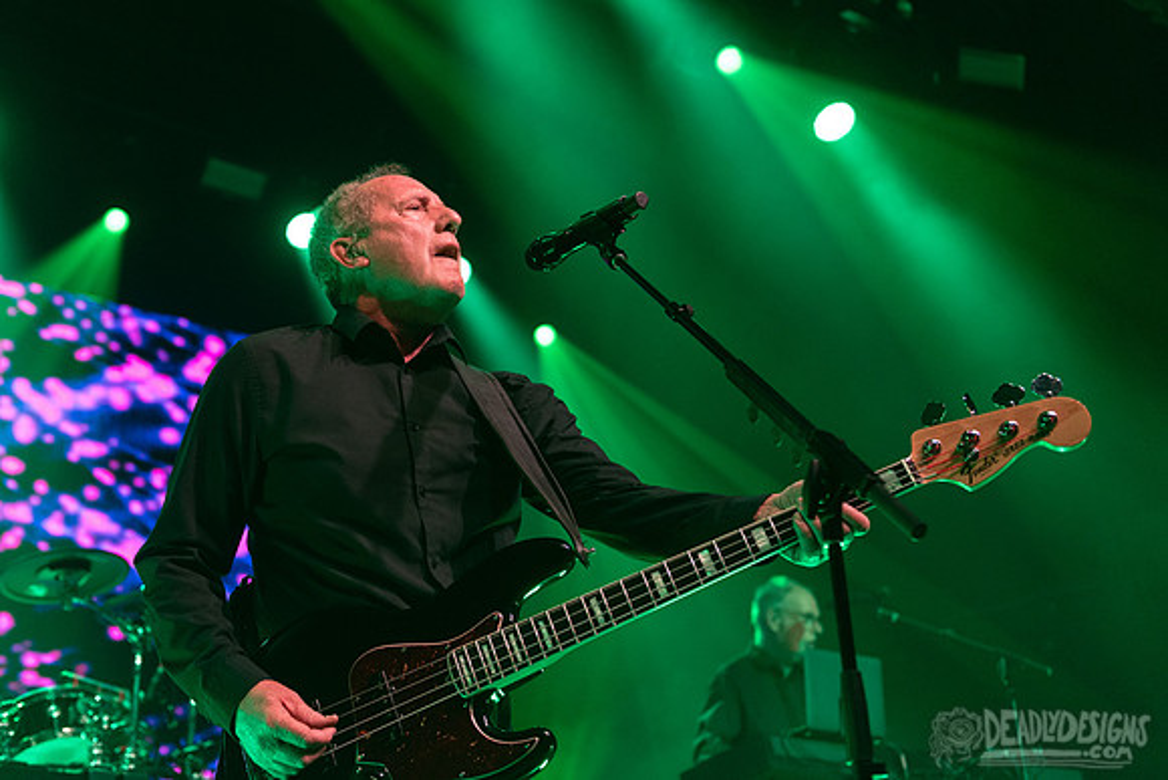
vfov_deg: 27.5
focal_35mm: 49
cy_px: 355
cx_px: 531
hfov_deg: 40.2
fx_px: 1593
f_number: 3.2
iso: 2500
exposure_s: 1/250
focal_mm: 45
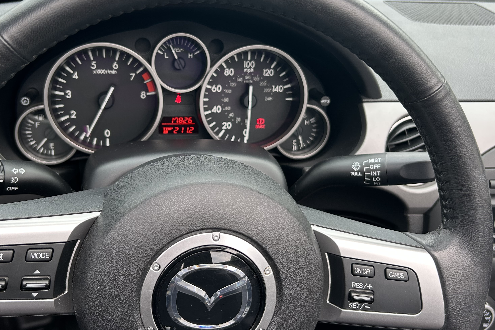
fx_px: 509
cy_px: 156
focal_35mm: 37
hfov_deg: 51.7
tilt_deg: -26.6
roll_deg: -5.2
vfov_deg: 35.9
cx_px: 216
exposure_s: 1/111
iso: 50
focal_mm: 5.7
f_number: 1.5
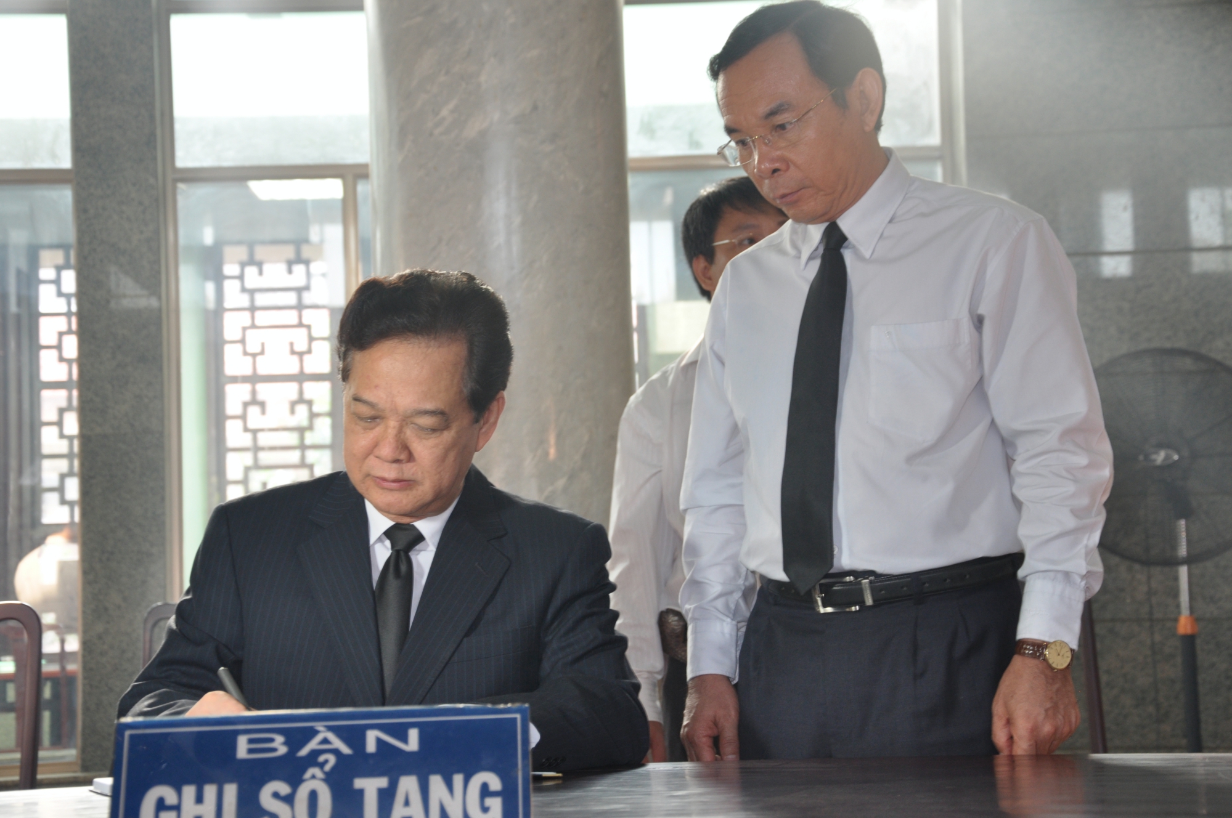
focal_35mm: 63
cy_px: 409
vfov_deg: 21.5
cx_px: 616
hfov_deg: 31.9
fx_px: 2154
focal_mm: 42
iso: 450
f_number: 4.8
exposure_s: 1/15
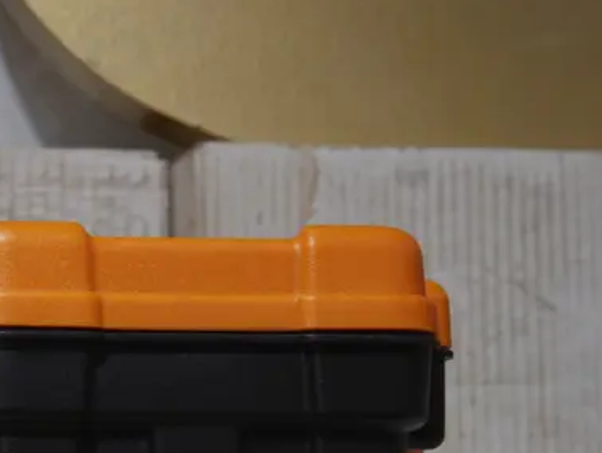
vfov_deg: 10.9
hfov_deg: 13.9
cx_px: -207
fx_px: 2368
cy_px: 283
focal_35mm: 136
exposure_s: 1/60
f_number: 5.3
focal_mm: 25
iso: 640
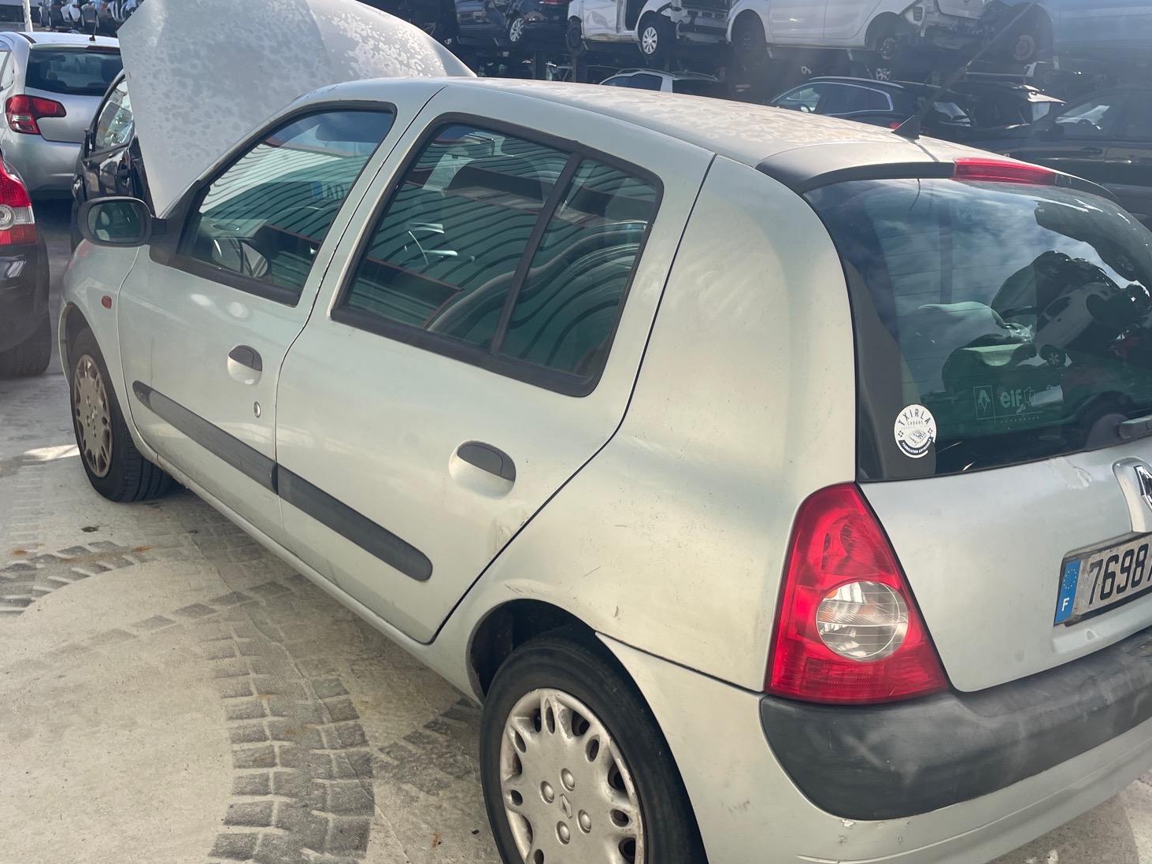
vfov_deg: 44.0
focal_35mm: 32
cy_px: 495
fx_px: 1065
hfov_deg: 56.5
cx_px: 678
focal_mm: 4.2
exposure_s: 1/2304
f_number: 1.6
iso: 32
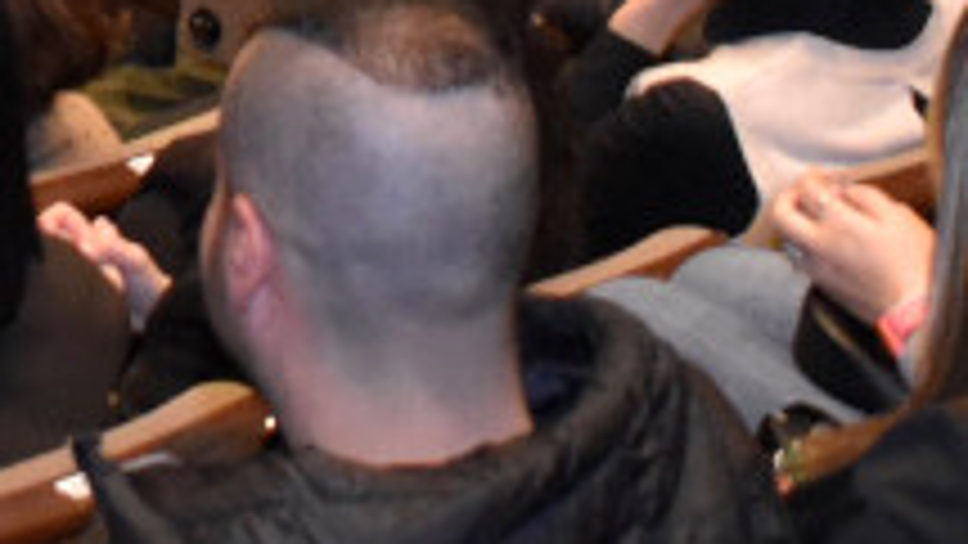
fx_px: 5442
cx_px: -419
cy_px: -778
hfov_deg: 9.9
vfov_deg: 5.5
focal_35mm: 212
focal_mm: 22
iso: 2000
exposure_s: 1/60
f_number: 4
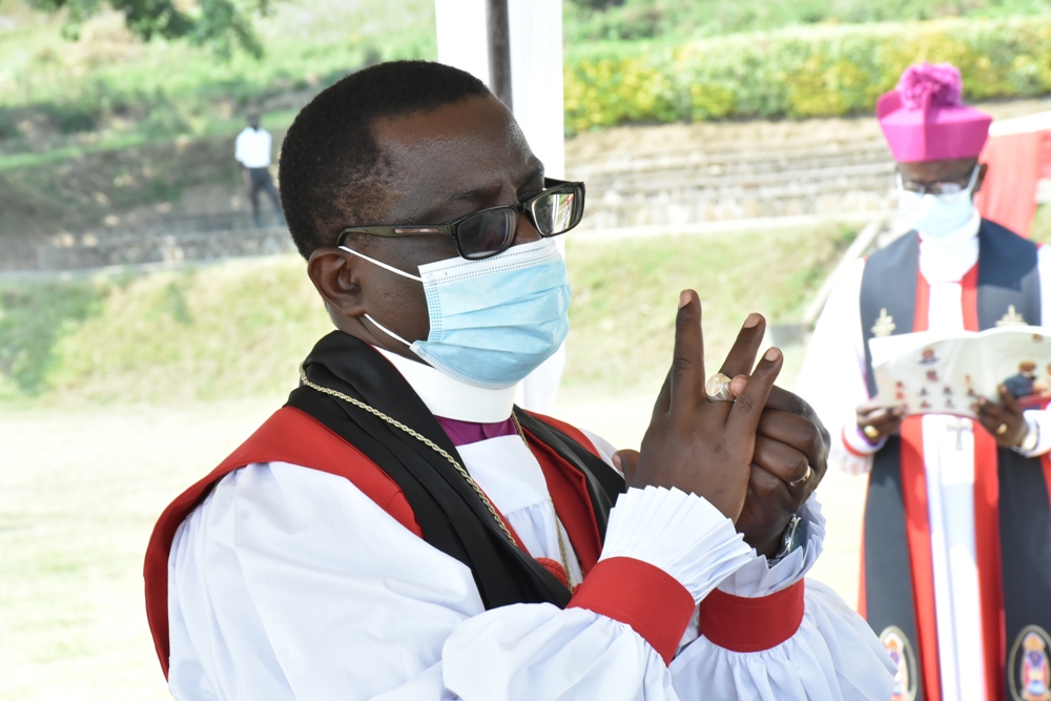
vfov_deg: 10.8
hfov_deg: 16.1
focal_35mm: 128
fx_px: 3723
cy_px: 350
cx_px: 526
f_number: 10
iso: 800
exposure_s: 1/160
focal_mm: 85
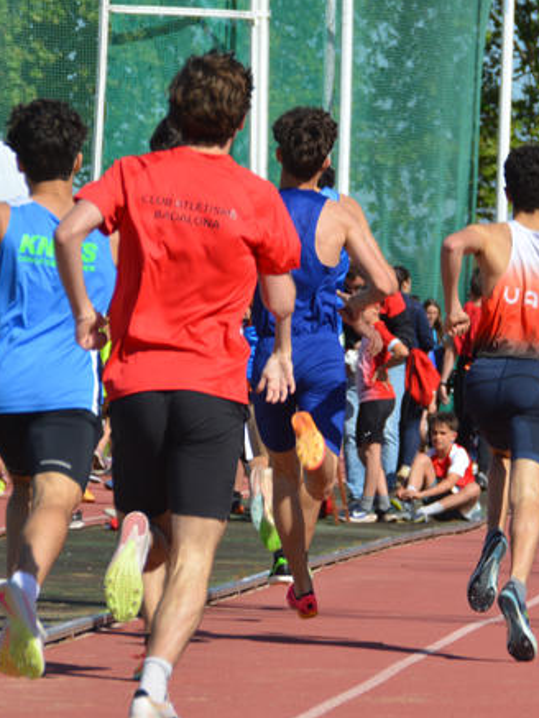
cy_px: 332
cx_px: 496
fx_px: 7698
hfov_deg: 4.0
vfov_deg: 5.3
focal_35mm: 371
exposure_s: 1/1000
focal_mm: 125
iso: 200
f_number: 8
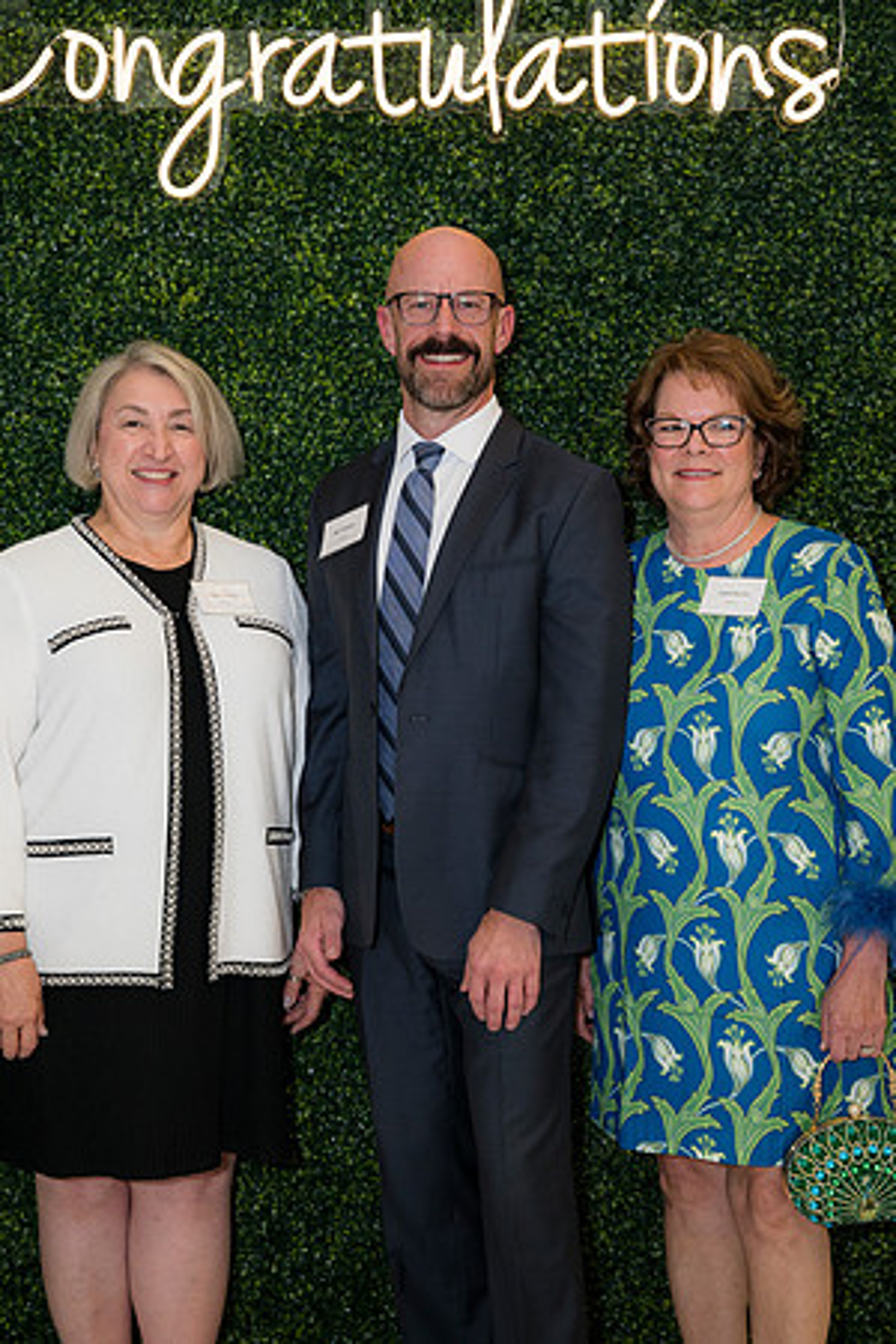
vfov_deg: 33.9
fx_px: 2202
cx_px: 448
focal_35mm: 59
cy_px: 672
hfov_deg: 23.0
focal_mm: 59
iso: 400
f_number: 5
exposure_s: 1/160
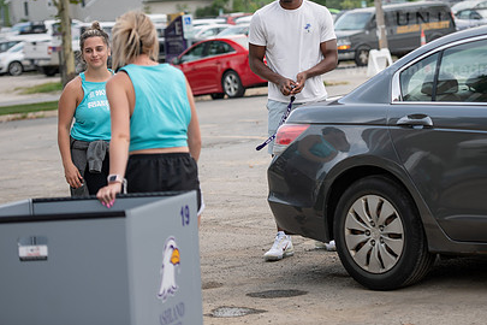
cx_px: 290
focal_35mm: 136
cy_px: 94
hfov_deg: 15.1
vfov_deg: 10.1
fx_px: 1840
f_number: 3.2
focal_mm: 95
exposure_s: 1/320
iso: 80
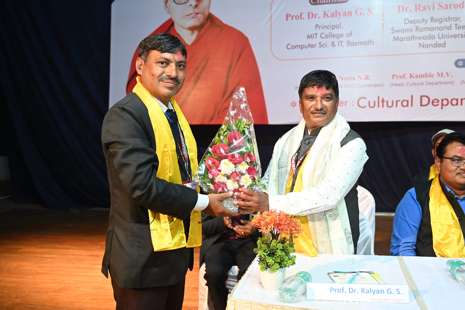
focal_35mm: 38
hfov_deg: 50.7
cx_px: 232
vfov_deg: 35.0
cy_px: 155
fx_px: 490
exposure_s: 1/125
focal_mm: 38
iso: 1250
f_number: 4
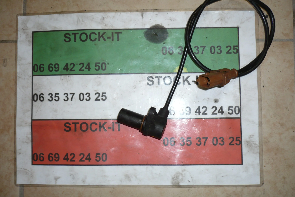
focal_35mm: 37
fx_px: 303
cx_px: 146
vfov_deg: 35.9
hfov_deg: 51.9
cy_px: 93
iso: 100
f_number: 2.8
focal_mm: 5.8
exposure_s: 1/30
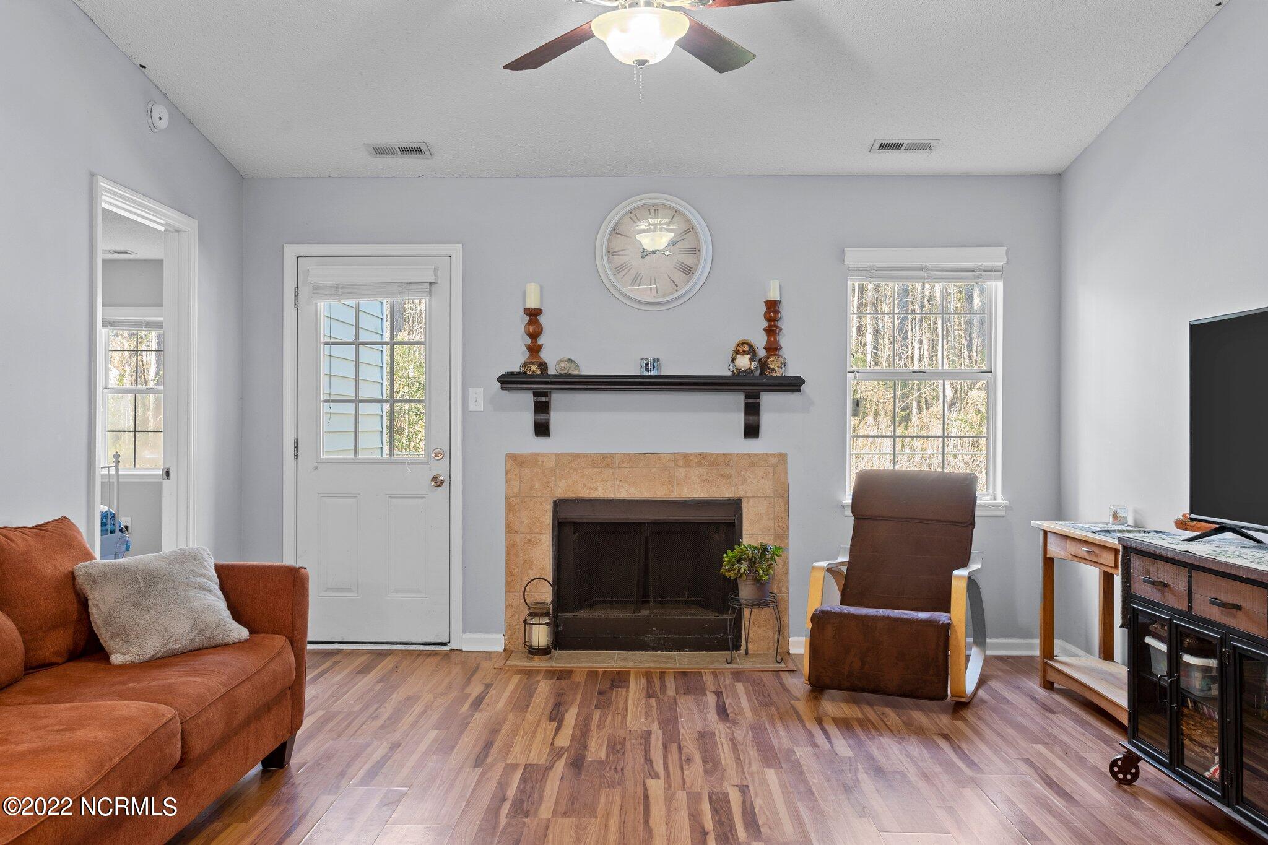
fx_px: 1057
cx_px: 634
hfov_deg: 61.9
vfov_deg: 43.6
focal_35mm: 30
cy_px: 422
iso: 400
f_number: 8
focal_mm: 30
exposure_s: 1/1.25
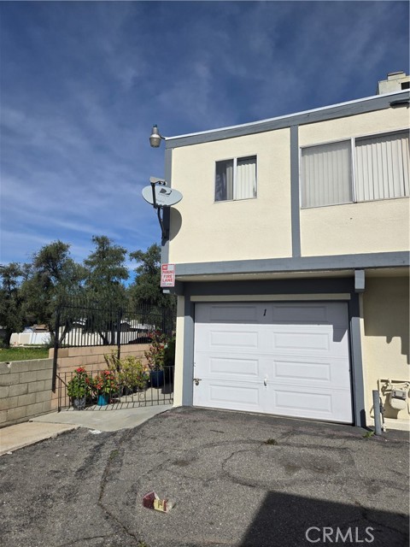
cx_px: 205
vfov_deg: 73.9
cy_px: 274
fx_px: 363
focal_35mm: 23
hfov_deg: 58.9
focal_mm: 5.4
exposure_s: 1/3809
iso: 25
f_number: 1.8
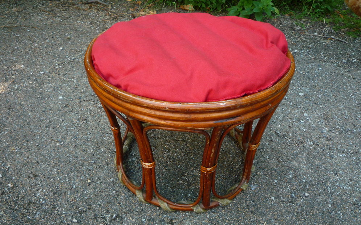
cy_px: 120
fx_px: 315
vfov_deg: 39.4
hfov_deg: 59.7
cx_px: 181
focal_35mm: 32
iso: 100
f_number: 3.3
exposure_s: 1/40
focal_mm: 5.2
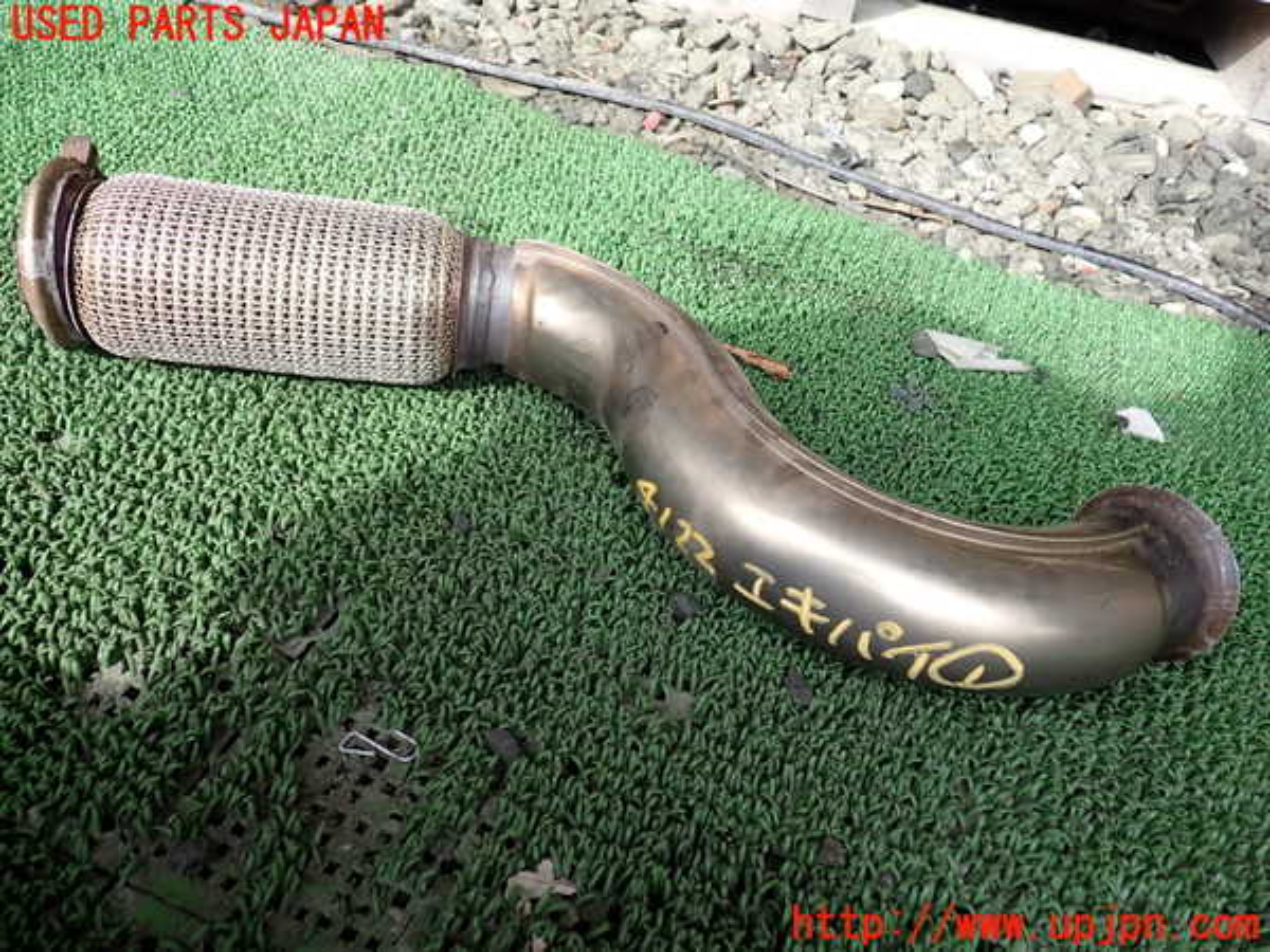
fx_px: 1101
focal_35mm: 30
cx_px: 635
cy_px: 476
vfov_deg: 46.8
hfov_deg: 60.0
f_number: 2.3
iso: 100
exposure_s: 1/200
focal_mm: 5.4
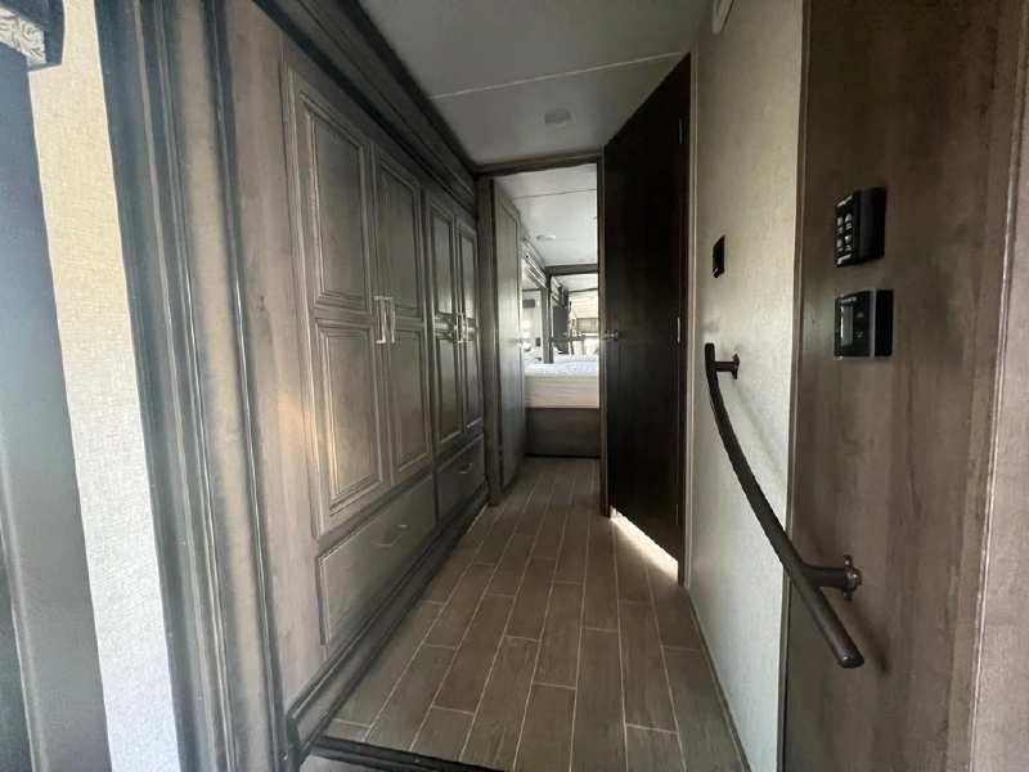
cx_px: 514
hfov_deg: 106.2
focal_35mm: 13
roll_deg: +1.6
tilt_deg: -4.4
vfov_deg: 89.9
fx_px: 386
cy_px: 386
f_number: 1.8
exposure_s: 1/41
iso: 1000
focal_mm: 1.57
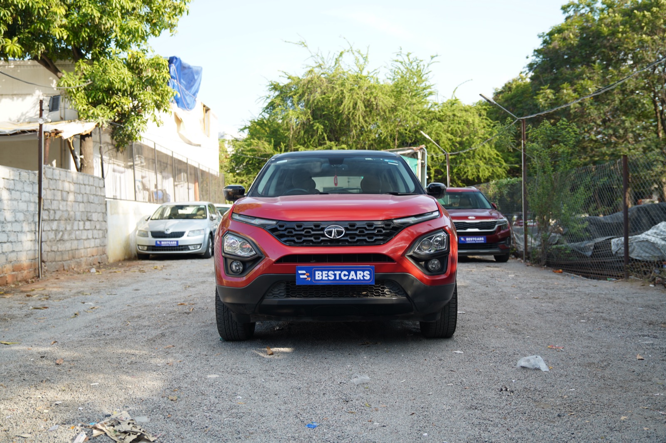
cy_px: 222
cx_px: 333
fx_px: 647
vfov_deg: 37.8
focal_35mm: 35
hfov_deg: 54.4
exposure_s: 1/125
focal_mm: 35
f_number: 2.8
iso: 100
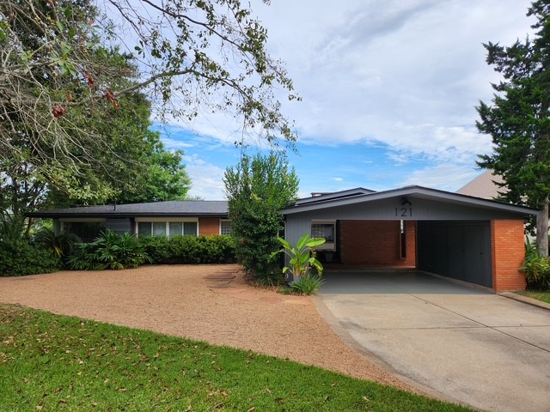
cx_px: 275
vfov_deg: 58.9
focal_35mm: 23
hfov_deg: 73.9
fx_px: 365
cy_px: 206
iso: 20
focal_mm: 5.4
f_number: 1.8
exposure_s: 1/655
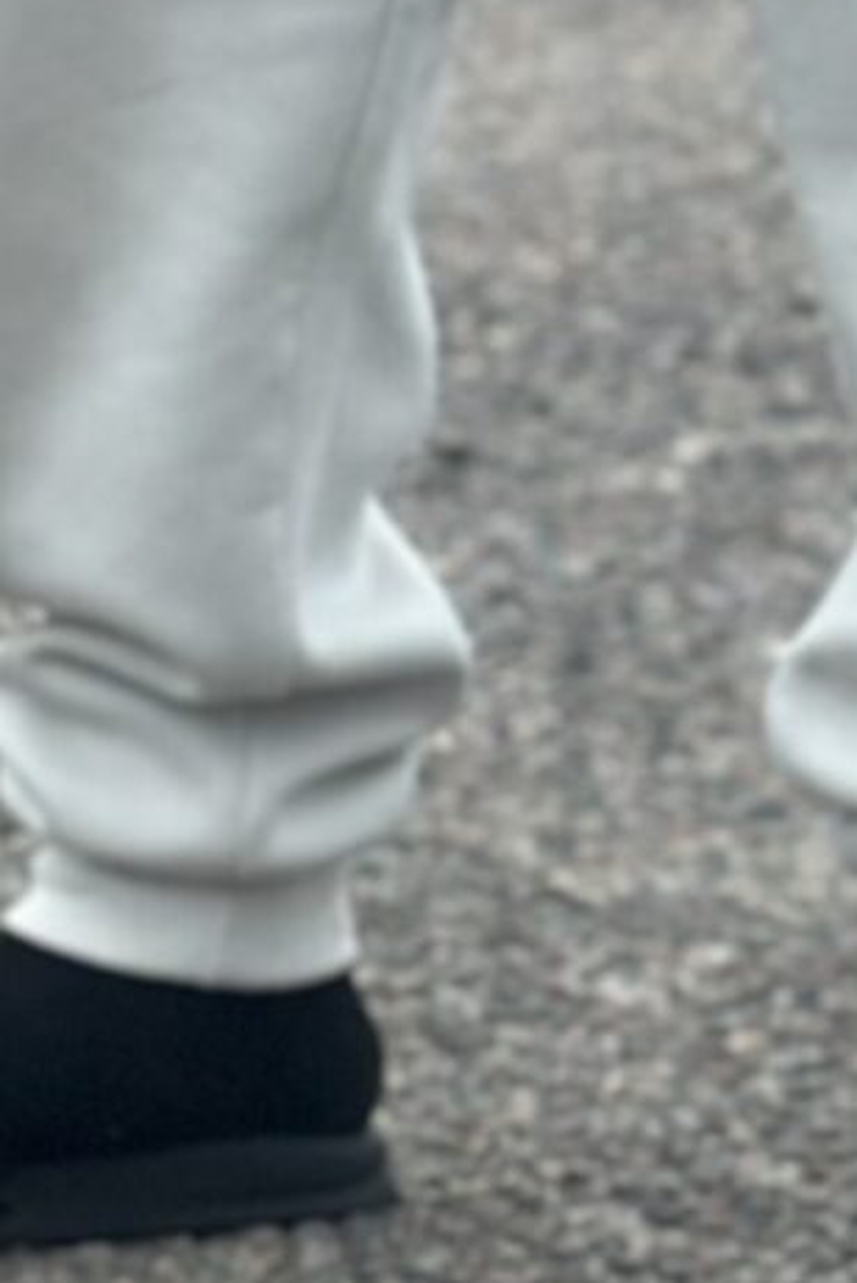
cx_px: -2003
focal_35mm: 277
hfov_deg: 4.7
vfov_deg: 7.4
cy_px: 1169
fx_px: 9876
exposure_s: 1/259
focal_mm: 6.86
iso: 80
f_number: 1.78
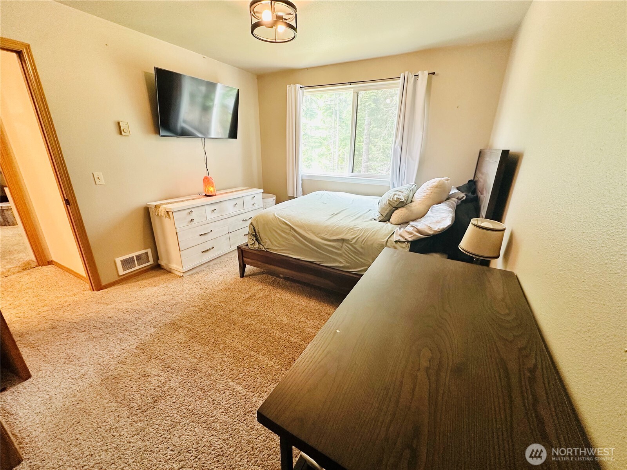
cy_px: 235
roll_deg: -1.3
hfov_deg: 102.1
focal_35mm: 14
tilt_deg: -20.2
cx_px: 314
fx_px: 254
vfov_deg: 85.7
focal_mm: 2.22
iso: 250
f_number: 2.2
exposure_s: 1/60
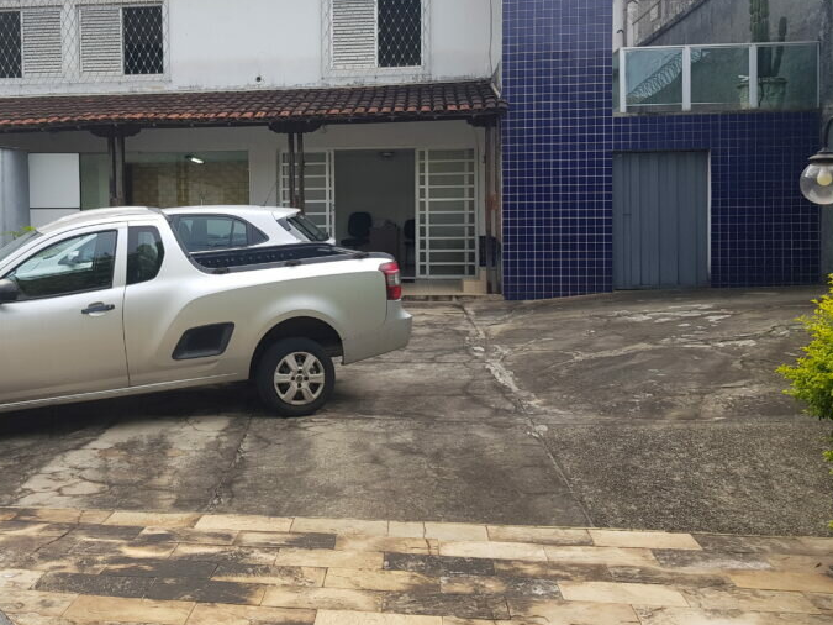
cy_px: 251
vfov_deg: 38.5
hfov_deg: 49.5
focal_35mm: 37
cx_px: 296
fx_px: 890
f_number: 1.7
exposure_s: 1/146
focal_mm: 4.2
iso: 40
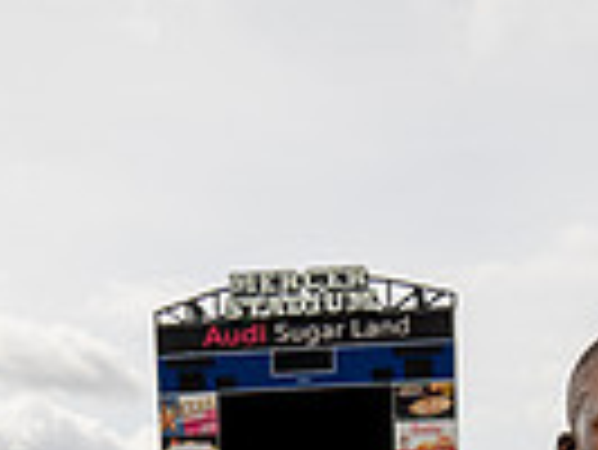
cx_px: 540
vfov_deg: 13.5
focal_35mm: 88
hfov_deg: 21.7
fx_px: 1522
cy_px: 990
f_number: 8
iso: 100
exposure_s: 1/250
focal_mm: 27
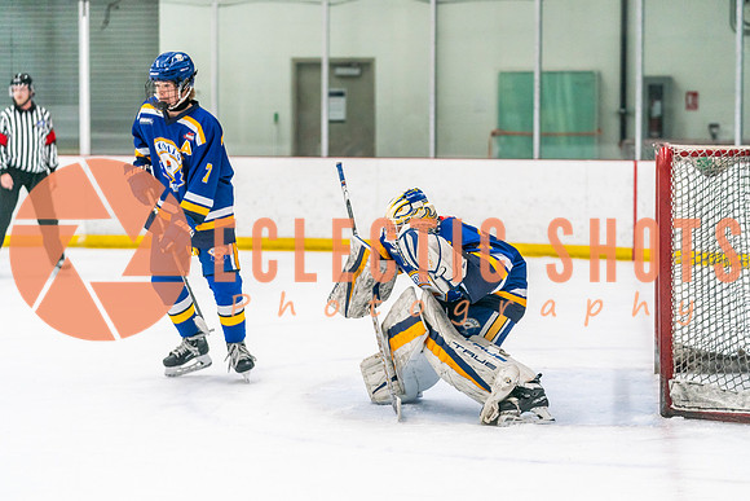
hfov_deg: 19.3
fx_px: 2200
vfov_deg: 13.0
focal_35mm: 106
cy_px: 267
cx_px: 399
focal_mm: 96
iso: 3200
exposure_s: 1/1250
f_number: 2.8
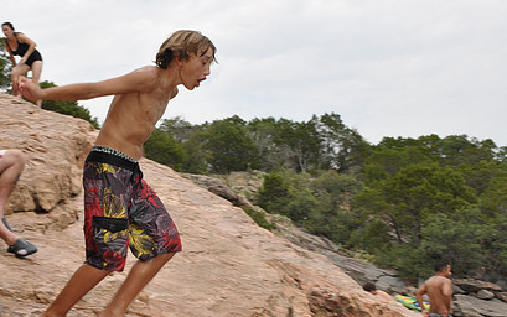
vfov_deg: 20.7
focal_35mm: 63
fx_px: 867
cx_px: 152
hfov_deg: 32.2
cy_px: 153
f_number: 11
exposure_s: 1/200
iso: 200
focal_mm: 29
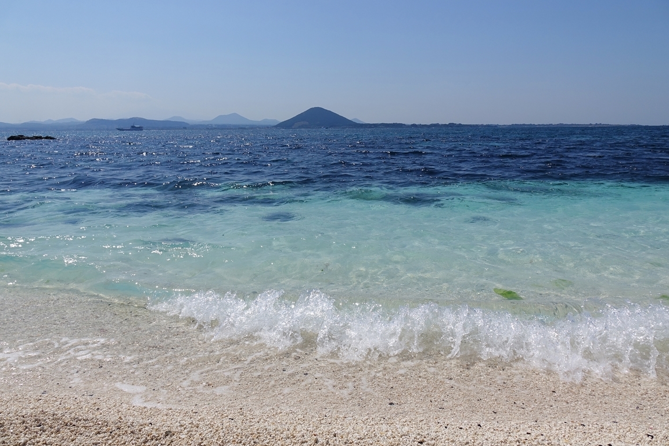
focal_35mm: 25
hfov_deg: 71.5
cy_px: 229
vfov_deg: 51.3
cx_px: 343
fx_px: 465
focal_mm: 8.8
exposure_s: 1/1250
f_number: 5.6
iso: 100
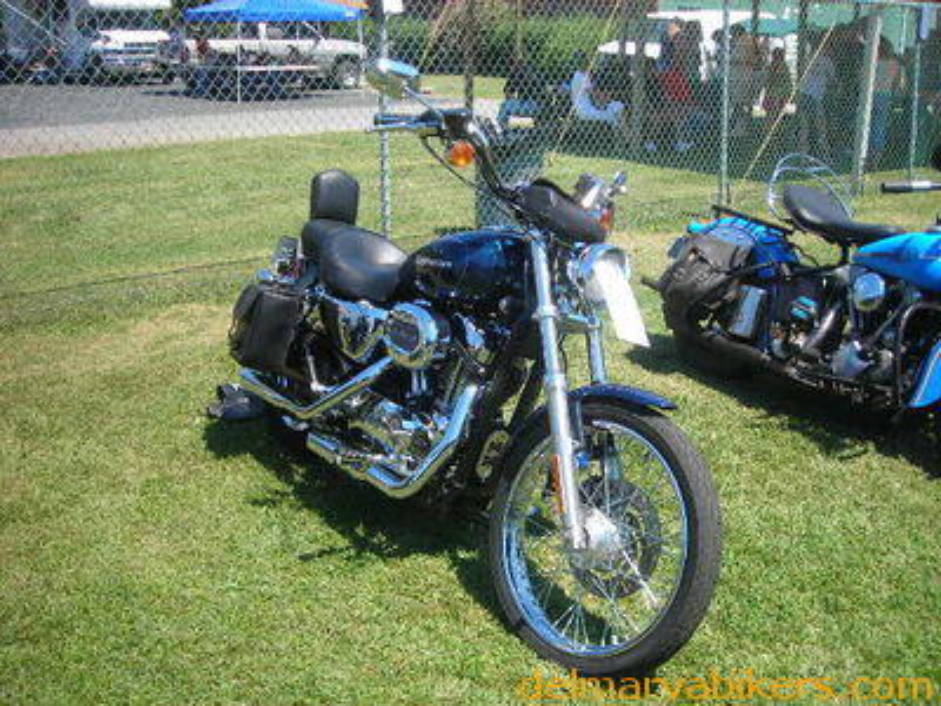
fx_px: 1033
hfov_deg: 49.0
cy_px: 353
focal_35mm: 38
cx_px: 470
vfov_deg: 37.7
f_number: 3.2
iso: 50
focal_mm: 6.3
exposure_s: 1/308
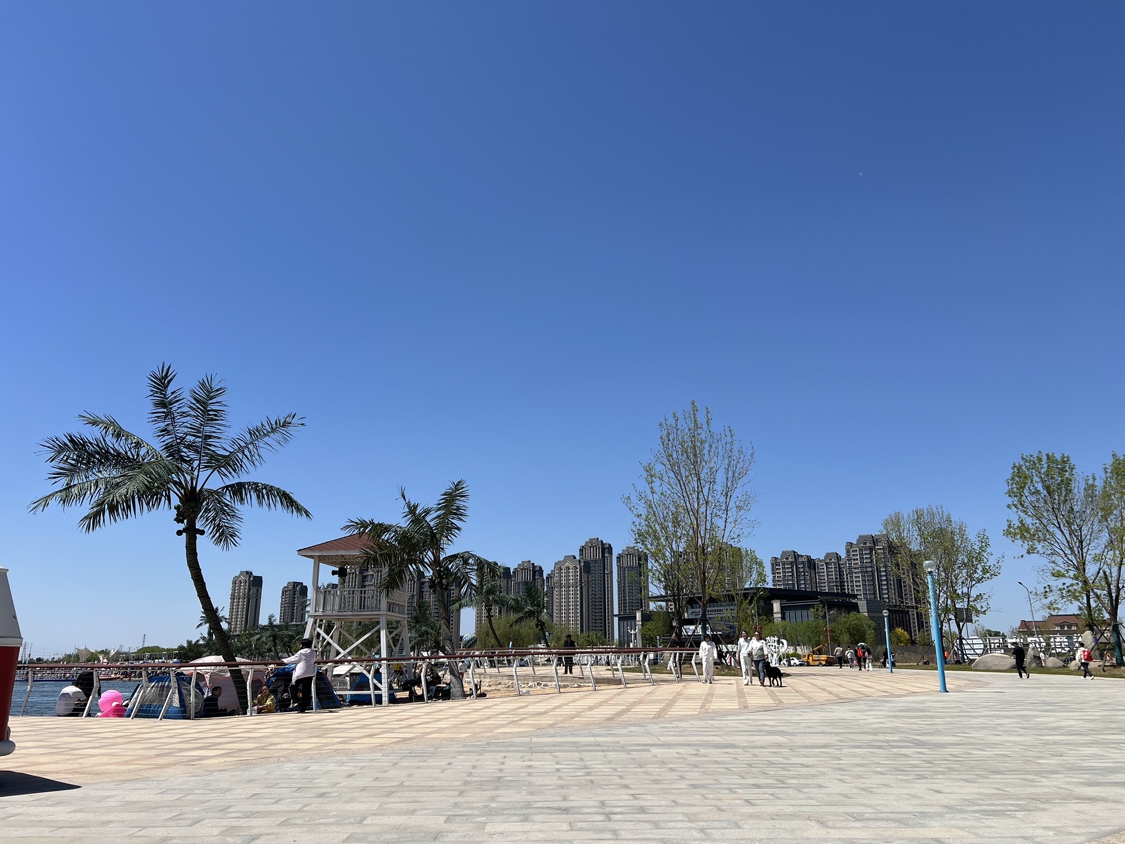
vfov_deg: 53.1
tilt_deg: +15.1
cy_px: 422
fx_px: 845
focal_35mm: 26
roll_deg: +0.0
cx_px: 562
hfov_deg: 67.3
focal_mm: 5.7
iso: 50
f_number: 1.5
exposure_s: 1/6579
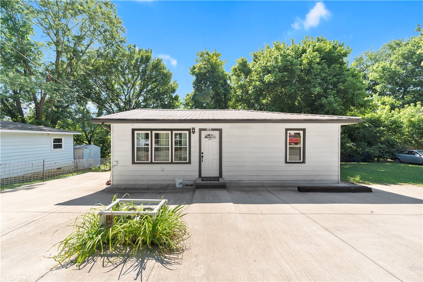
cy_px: 141
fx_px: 165
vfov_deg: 81.2
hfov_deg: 104.2
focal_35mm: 14
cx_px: 212
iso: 250
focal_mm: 14
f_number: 2.8
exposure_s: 1/1000
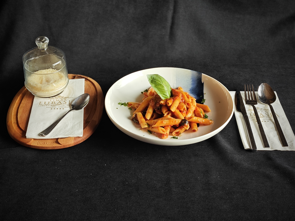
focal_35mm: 50
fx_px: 426
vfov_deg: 29.1
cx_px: 148
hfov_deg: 38.2
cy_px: 110
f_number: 0.95
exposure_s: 1/100
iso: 125
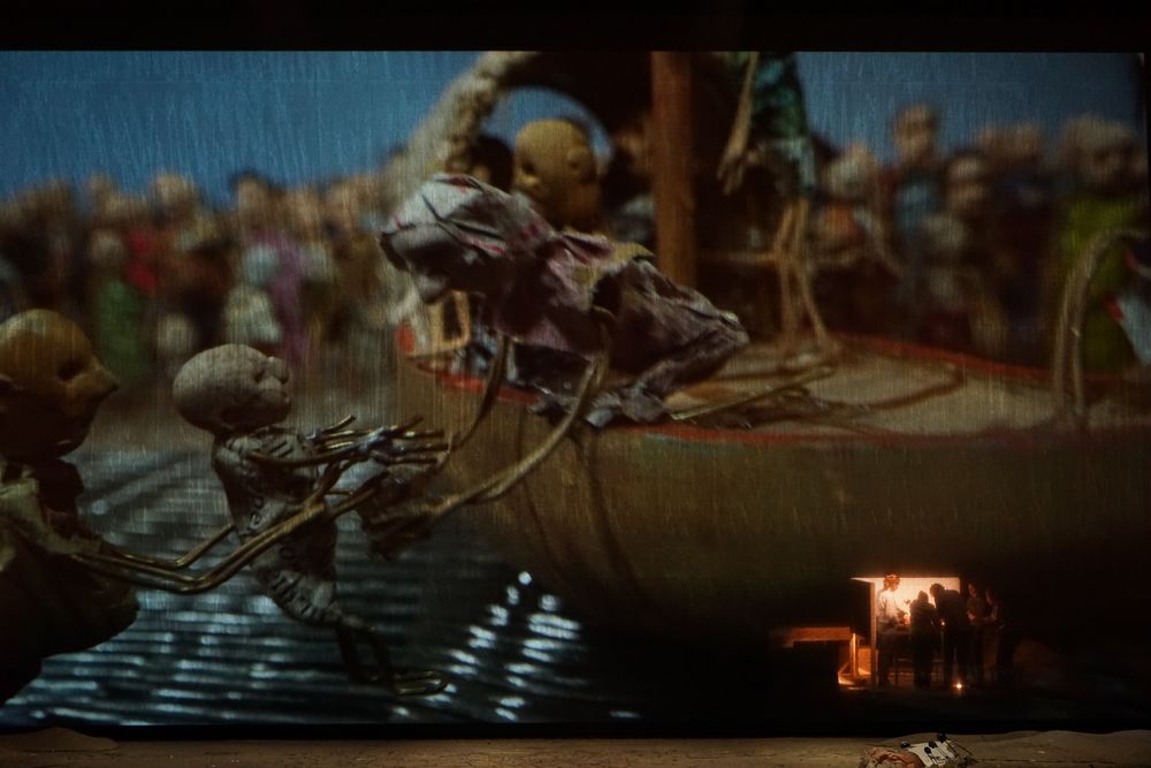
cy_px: 384
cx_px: 576
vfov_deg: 26.0
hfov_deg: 38.2
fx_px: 1663
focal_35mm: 52
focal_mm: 52
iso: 4000
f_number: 4
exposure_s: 1/13
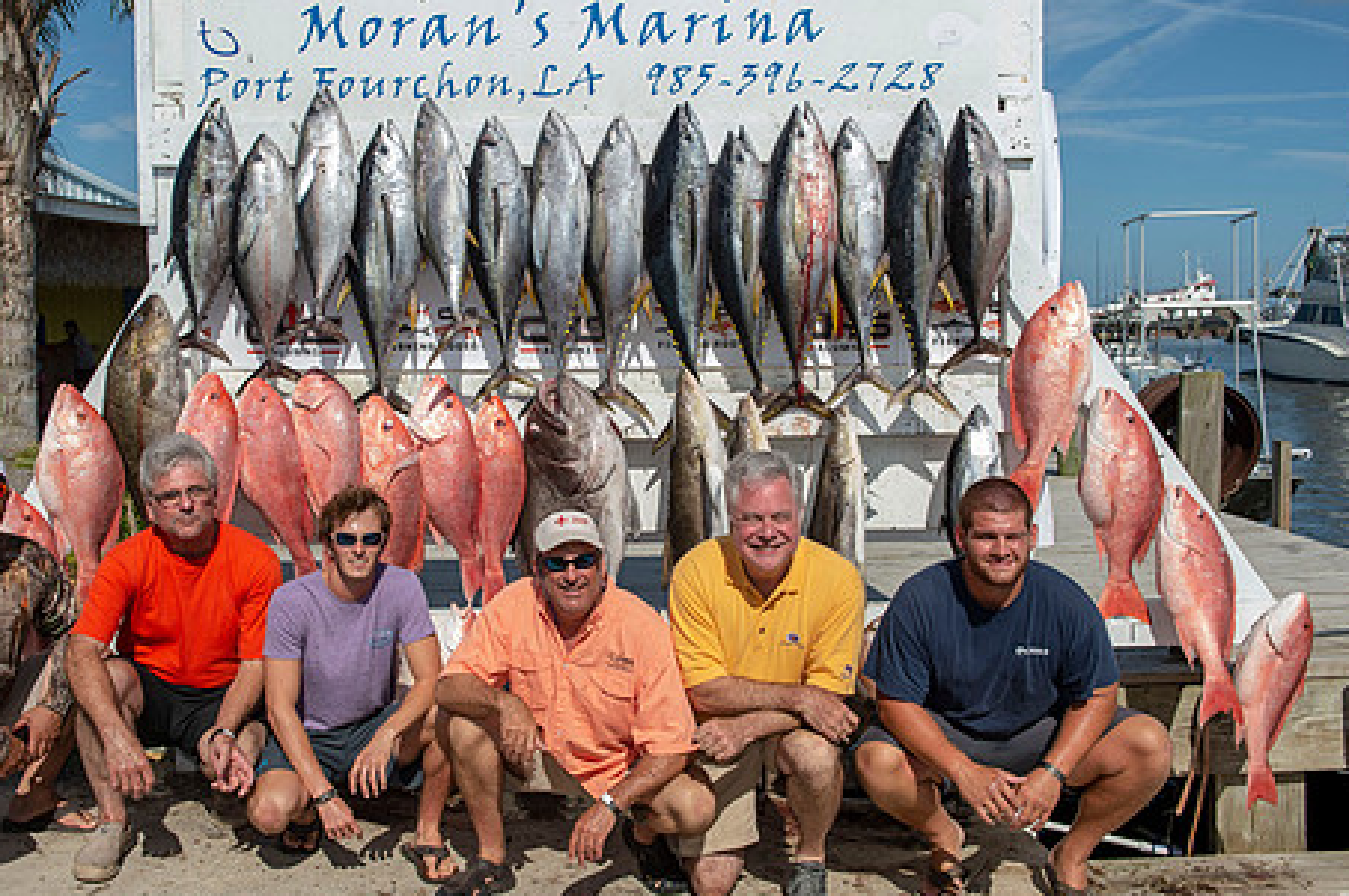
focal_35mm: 41
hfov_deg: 47.4
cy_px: 420
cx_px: 610
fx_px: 1535
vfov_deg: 32.5
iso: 50
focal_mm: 32
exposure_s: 1/200
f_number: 9
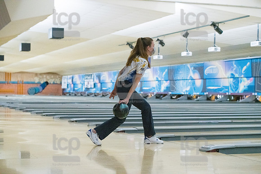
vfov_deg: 17.1
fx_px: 580
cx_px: 130
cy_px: 87
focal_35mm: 80
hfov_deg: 25.4
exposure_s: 1/1000
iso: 10000
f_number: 4
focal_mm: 80
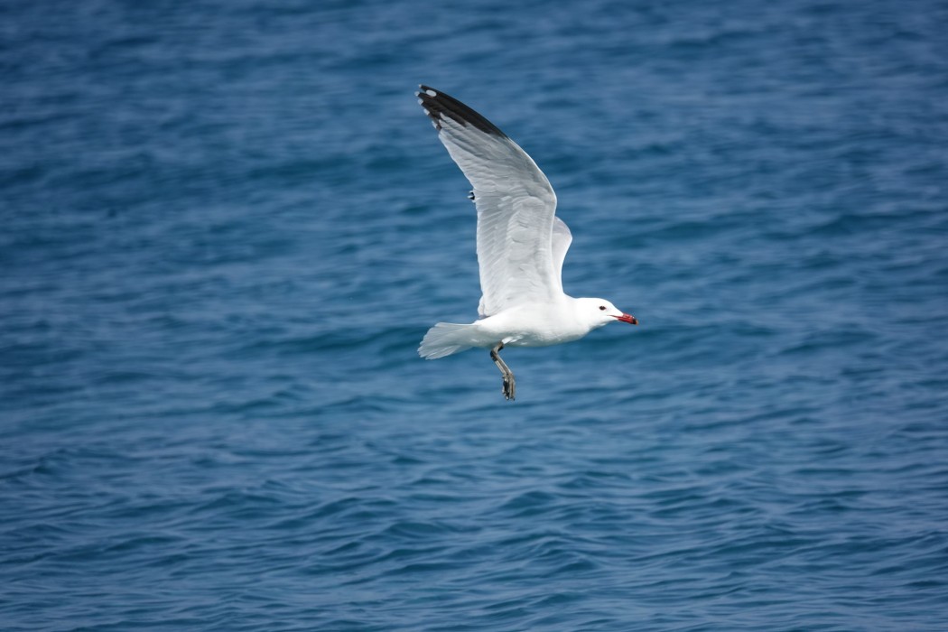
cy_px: 316
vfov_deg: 2.3
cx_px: 474
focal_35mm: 600
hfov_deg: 3.4
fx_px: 15799
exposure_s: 1/1600
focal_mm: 220
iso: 160
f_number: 4
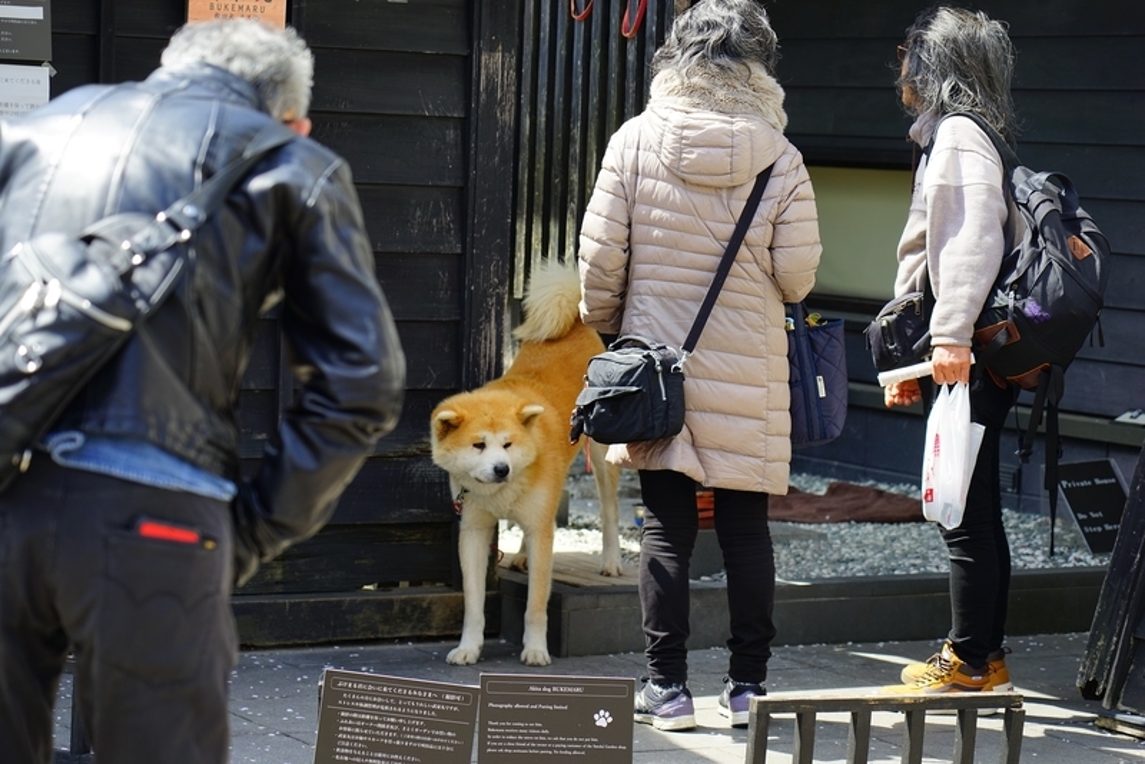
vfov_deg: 13.1
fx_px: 3341
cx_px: 572
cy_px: 382
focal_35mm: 105
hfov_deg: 19.4
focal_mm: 105
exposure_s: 1/200
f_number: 4.5
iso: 100
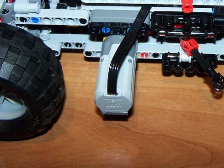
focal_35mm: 62
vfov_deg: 23.4
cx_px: 171
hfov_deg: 30.6
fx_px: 401
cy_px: 36
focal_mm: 6.3
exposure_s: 1/60
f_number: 2.8
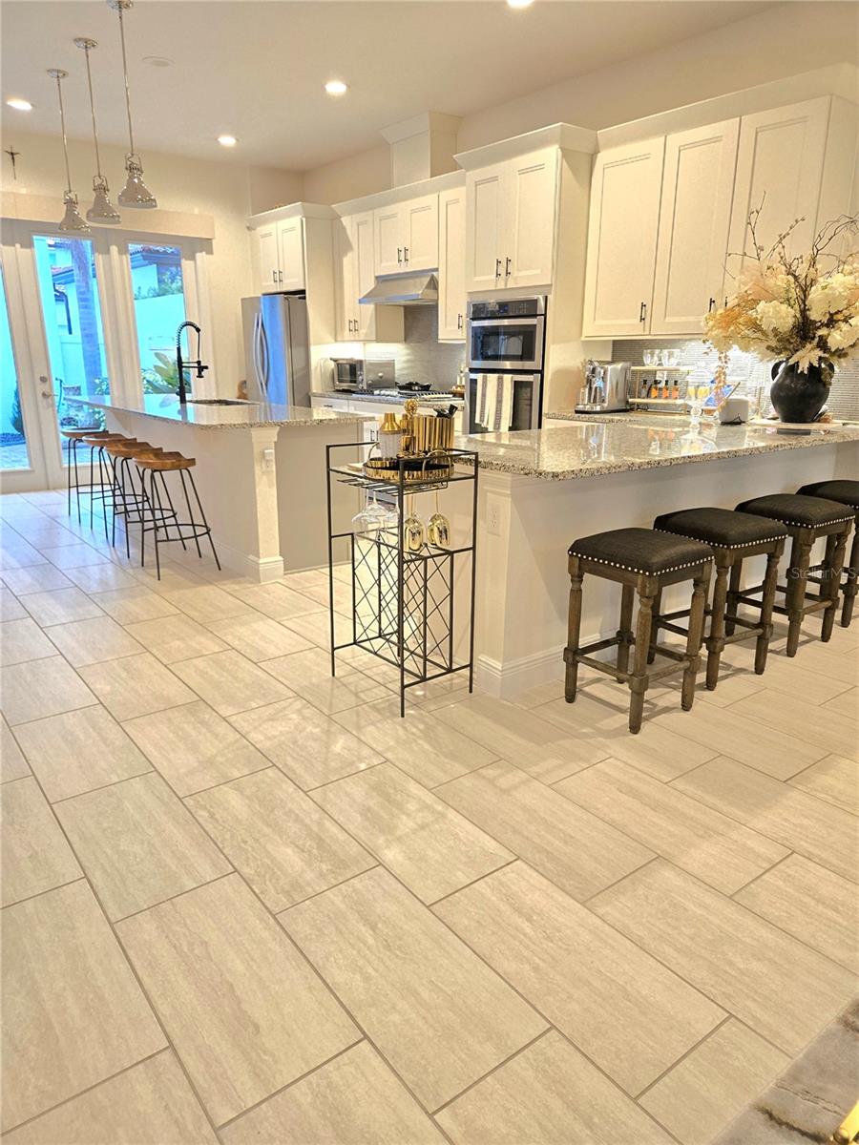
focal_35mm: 23
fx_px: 761
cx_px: 430
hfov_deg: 58.9
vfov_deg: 73.9
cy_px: 572
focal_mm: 5.4
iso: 320
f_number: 1.8
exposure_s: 1/120
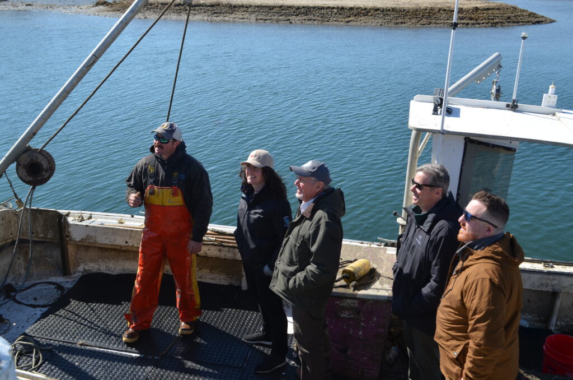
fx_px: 619
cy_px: 190
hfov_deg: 49.6
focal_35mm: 39
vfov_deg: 34.1
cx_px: 286
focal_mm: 26
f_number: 8
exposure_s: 1/250
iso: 140
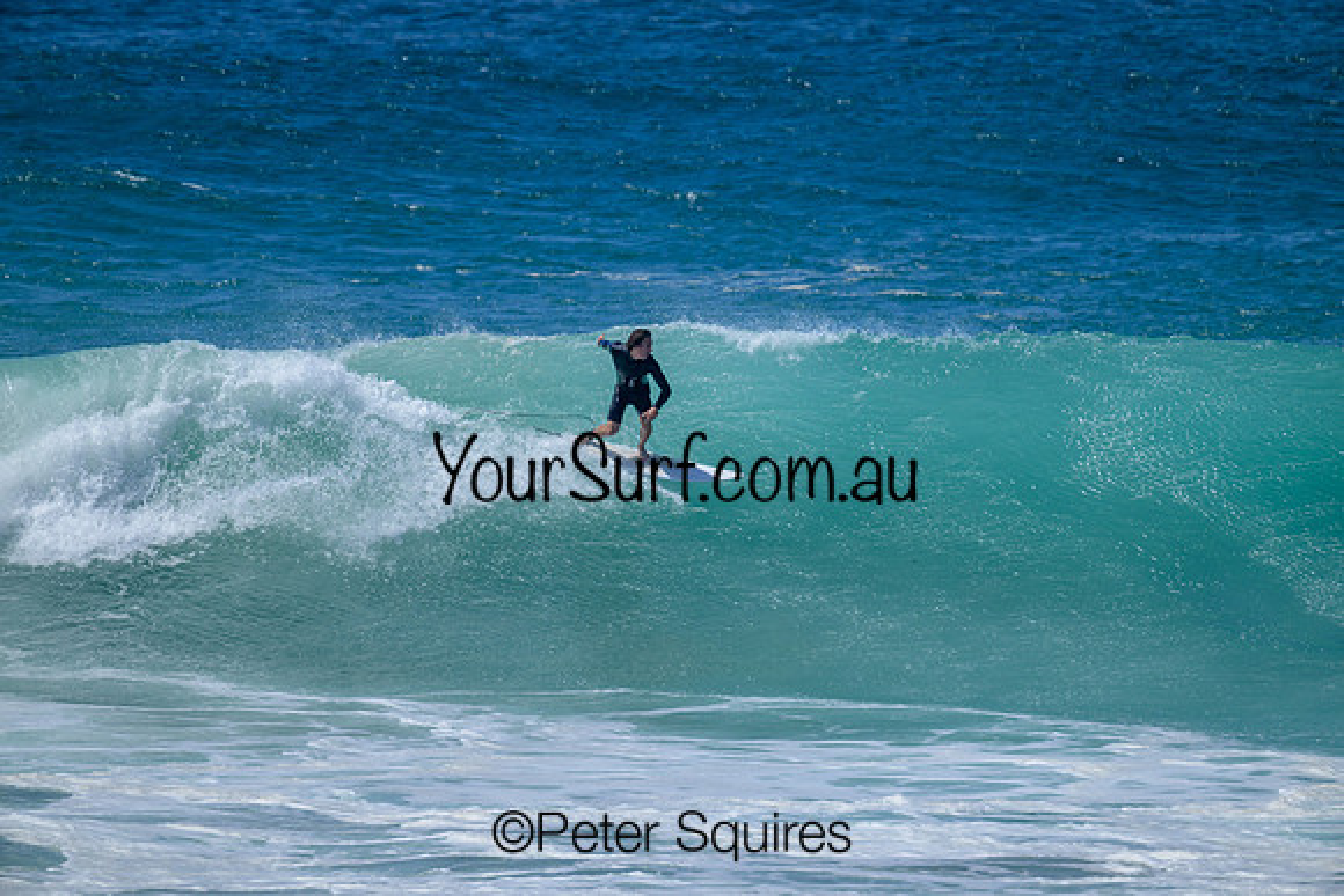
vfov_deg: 2.5
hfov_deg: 3.7
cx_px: 672
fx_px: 20911
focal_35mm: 560
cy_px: 448
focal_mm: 560
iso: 360
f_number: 8
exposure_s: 1/2000
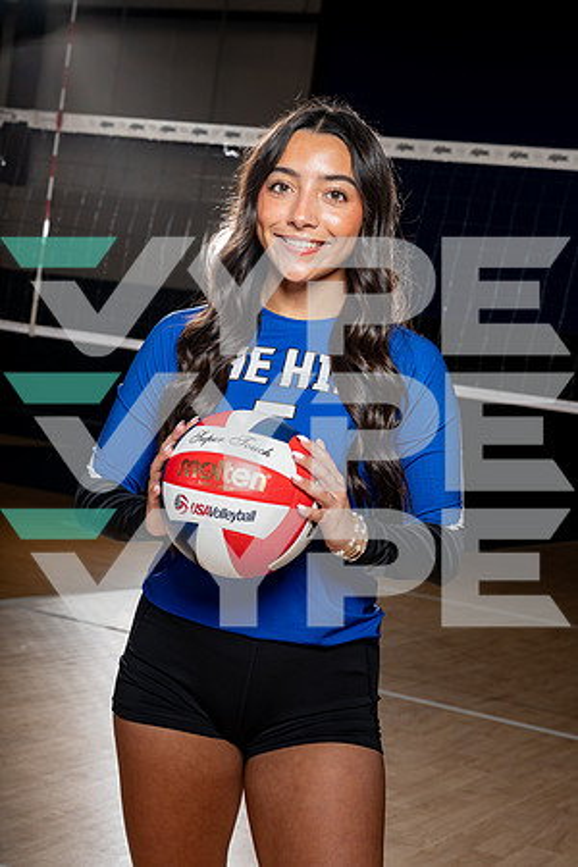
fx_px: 1686
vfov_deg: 28.8
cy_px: 434
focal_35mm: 70
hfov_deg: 19.5
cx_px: 289
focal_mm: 70
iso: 100
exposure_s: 1/250
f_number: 8
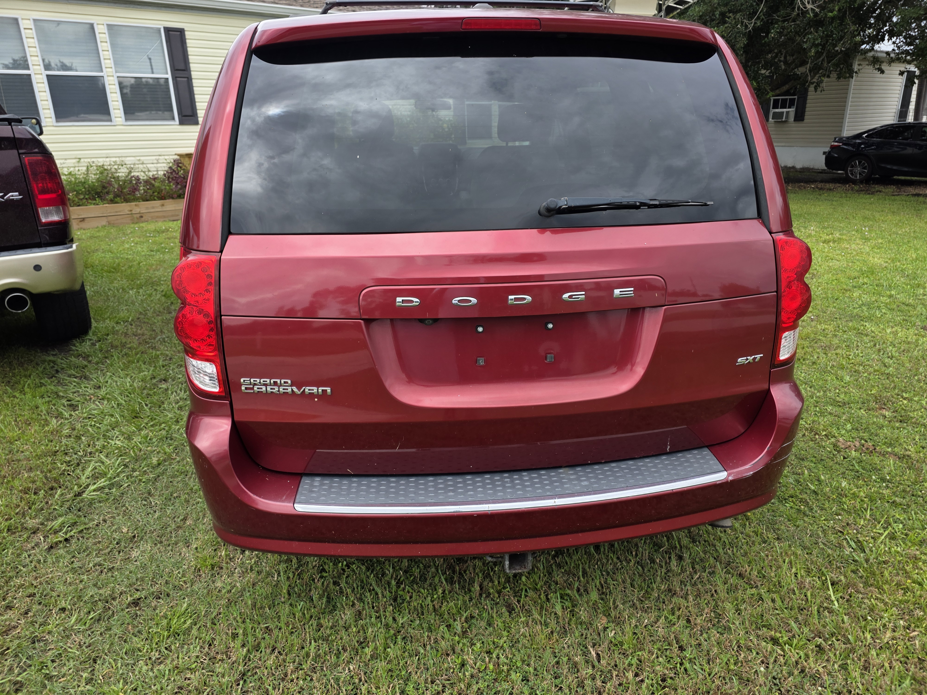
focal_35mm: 23
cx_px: 464
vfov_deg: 58.9
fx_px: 616
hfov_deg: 73.9
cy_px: 348
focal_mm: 6.3
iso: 80
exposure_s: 1/2607
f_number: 1.7
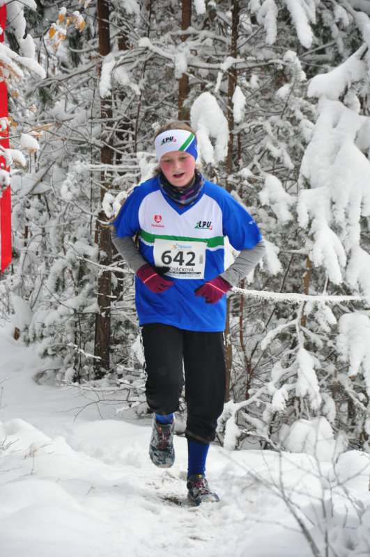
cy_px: 278
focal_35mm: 158
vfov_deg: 13.1
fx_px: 2435
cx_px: 185
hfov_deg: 8.7
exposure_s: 1/400
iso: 800
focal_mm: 105
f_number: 5.6
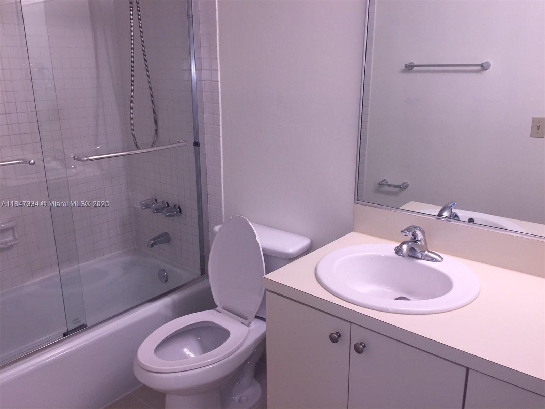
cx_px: 272
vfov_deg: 48.2
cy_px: 204
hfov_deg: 61.7
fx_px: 457
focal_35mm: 29
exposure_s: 1/34
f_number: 2.2
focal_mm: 4.15
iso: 32
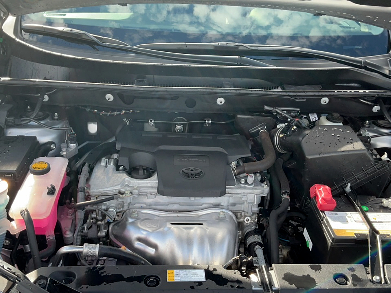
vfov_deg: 46.8
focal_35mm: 30
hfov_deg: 60.0
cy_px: 146
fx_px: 339
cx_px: 196
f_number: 1.8
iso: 25
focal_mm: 3
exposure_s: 1/210
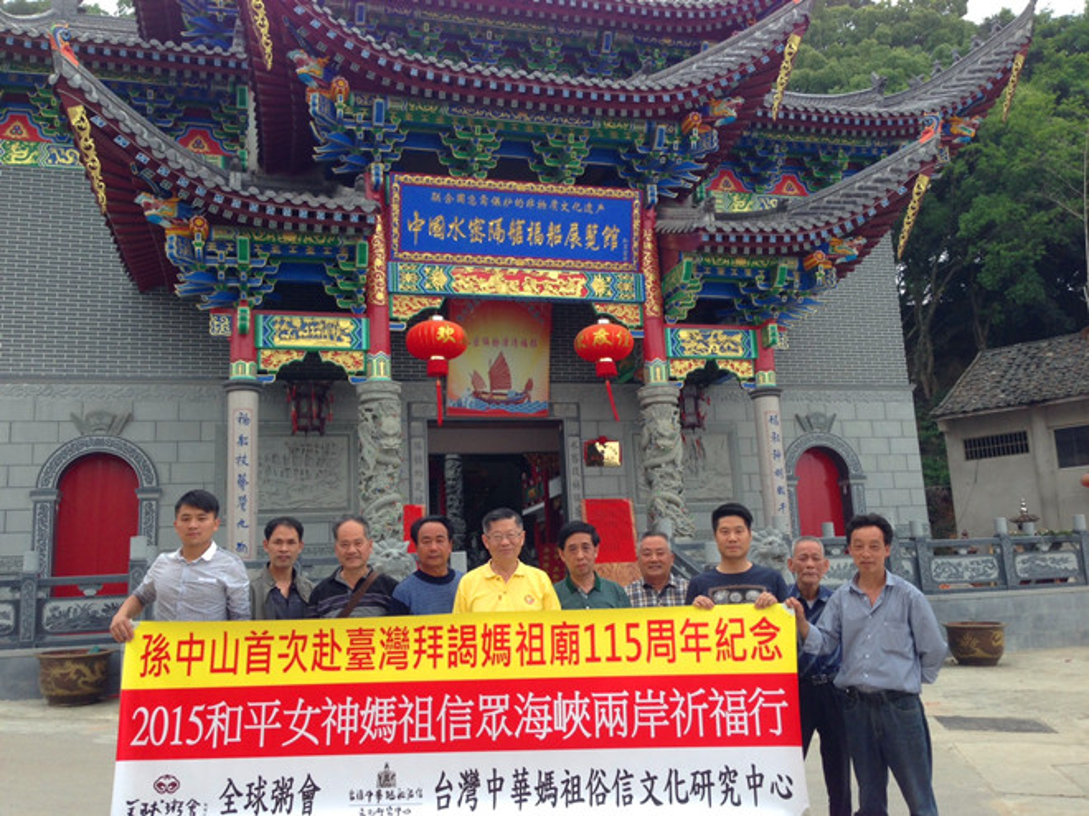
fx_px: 1038
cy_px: 408
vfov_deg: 42.9
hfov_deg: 55.4
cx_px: 544
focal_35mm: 33
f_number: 2.4
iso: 50
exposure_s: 1/206
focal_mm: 4.13
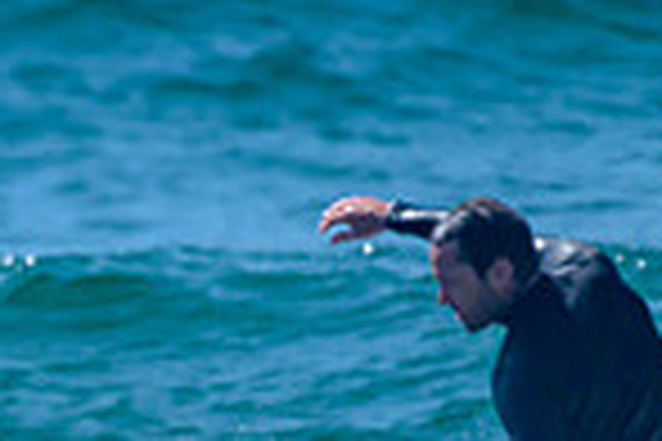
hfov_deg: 0.5
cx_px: -126
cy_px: 704
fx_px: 81512
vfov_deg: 0.3
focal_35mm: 4433
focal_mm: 1120
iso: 500
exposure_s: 1/2000
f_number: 9
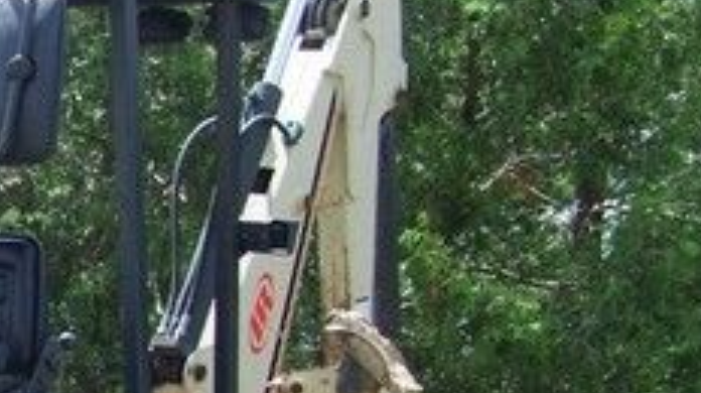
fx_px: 2656
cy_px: 574
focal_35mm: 143
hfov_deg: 14.1
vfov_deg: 8.3
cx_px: -347
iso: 64
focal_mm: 6.3
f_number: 2.8
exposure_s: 1/320
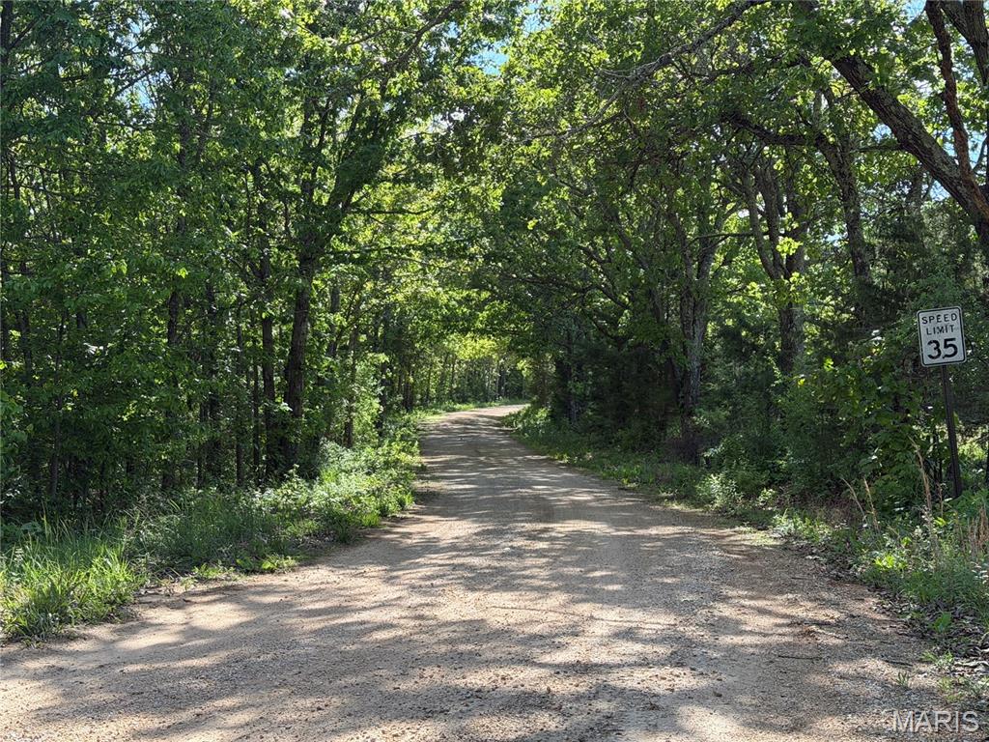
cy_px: 371
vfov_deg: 30.3
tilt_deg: +0.8
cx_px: 494
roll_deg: -0.5
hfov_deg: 39.7
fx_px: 1371
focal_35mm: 48
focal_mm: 6.76
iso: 80
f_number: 1.78
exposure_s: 1/769
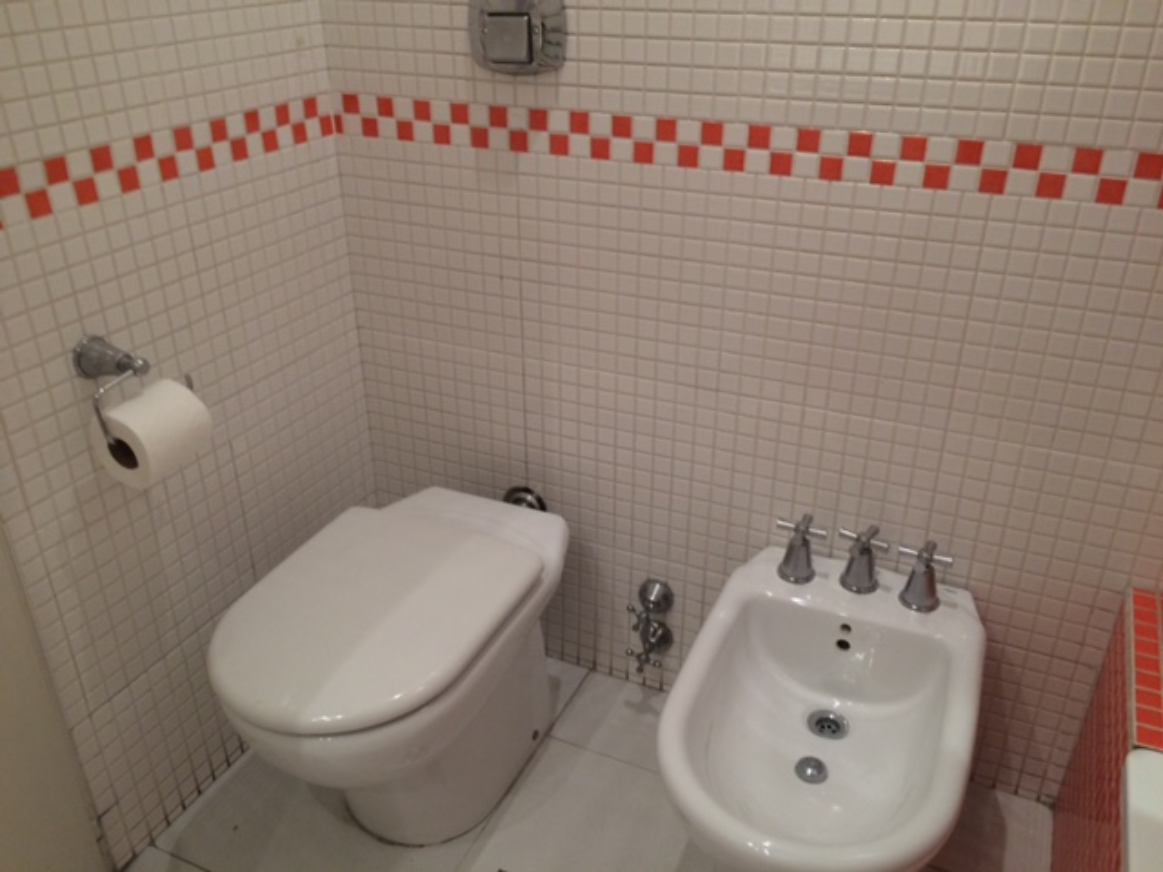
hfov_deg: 61.7
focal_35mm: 29
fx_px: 974
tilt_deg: -29.0
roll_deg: +0.9
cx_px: 582
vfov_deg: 48.2
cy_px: 436
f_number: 2.2
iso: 100
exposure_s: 1/33
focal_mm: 4.15
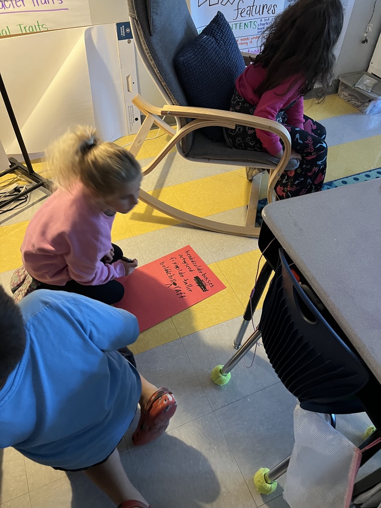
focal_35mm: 26
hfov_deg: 53.1
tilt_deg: -48.3
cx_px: 190
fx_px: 382
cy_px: 254
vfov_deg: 67.3
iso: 400
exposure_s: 1/45
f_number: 1.5
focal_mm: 5.7
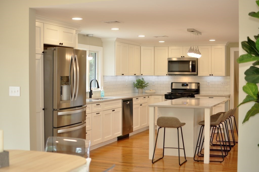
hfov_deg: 37.9
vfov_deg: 25.7
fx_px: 377
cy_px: 86
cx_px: 130
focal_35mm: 52
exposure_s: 1/100
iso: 200
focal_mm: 35
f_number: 2.5
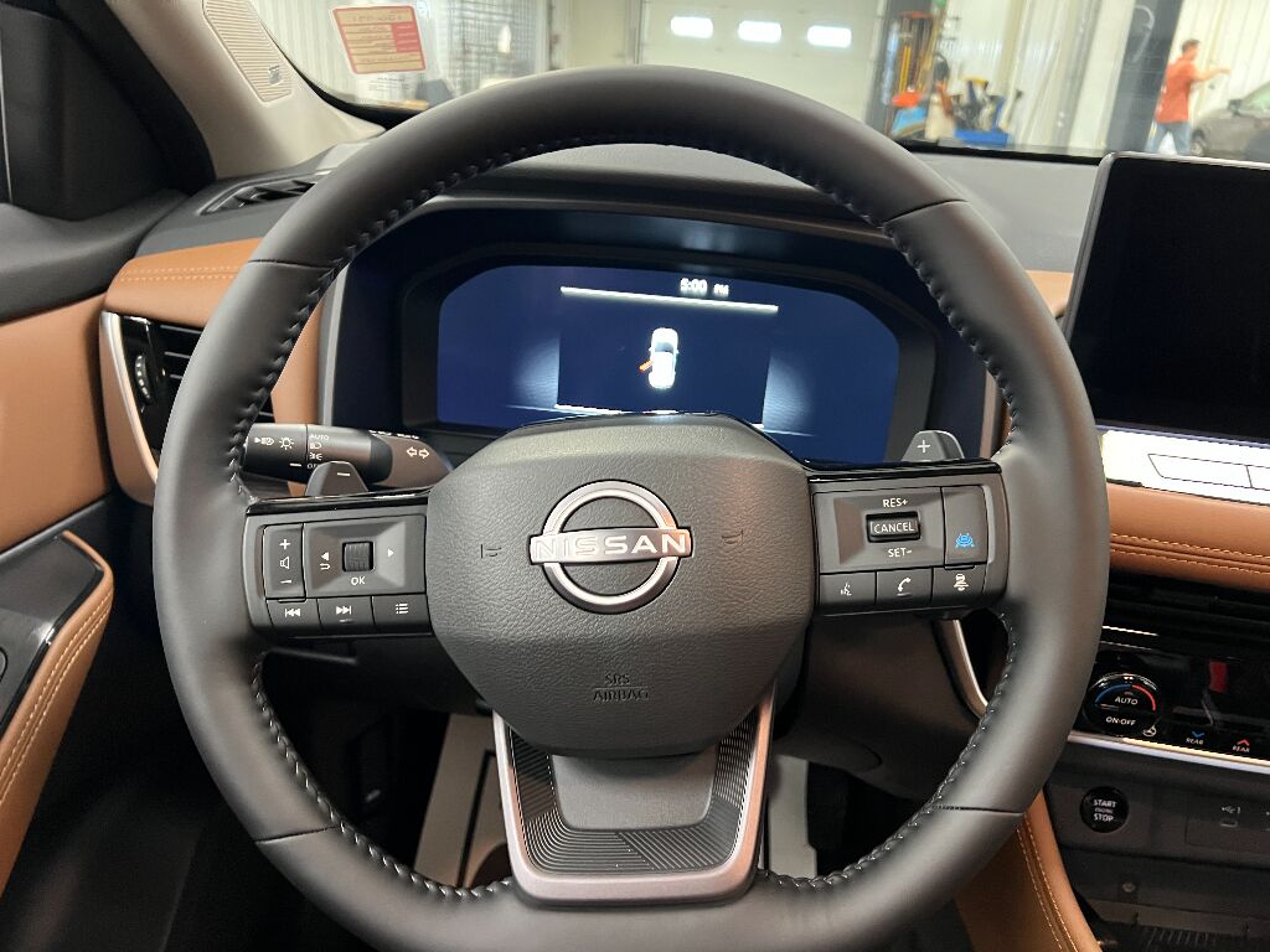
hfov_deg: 67.3
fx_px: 954
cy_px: 476
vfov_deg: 53.1
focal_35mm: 26
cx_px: 635
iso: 500
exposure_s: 1/40
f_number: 1.5
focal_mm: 5.7
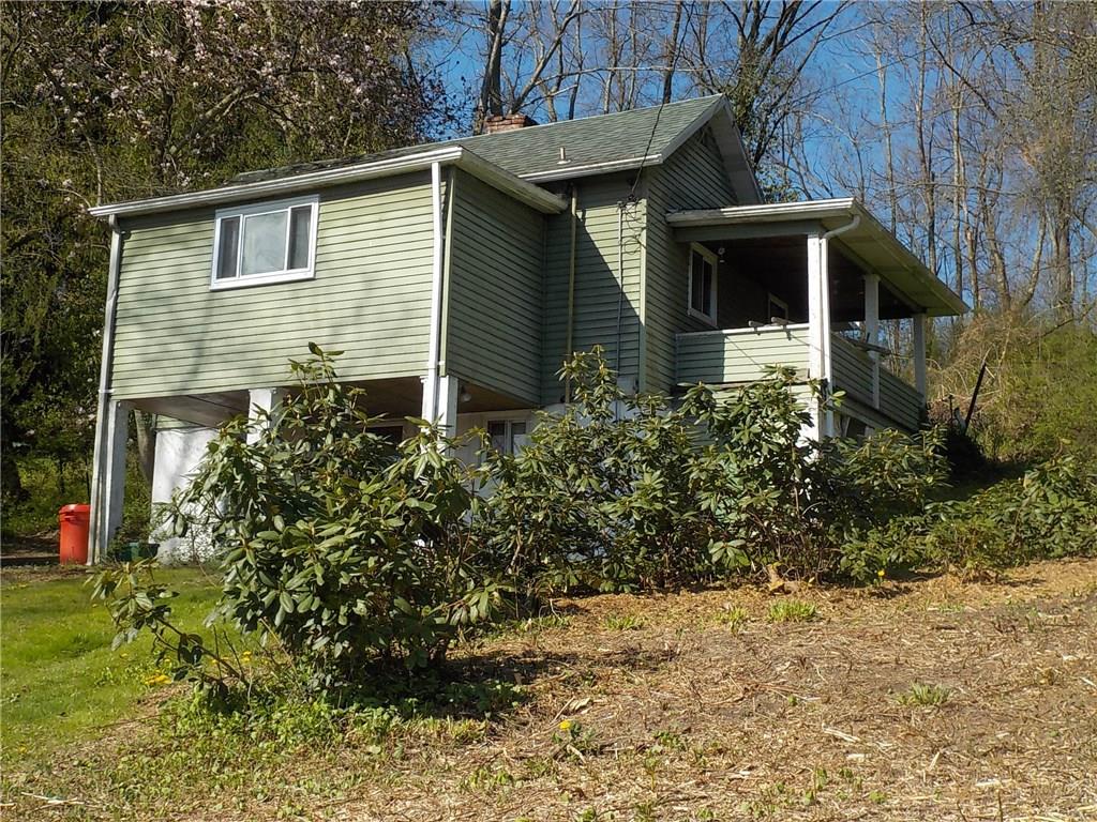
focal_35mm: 47
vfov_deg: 30.9
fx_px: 1489
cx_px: 548
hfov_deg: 40.4
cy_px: 411
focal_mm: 6.4
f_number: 4.2
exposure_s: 1/640
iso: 125
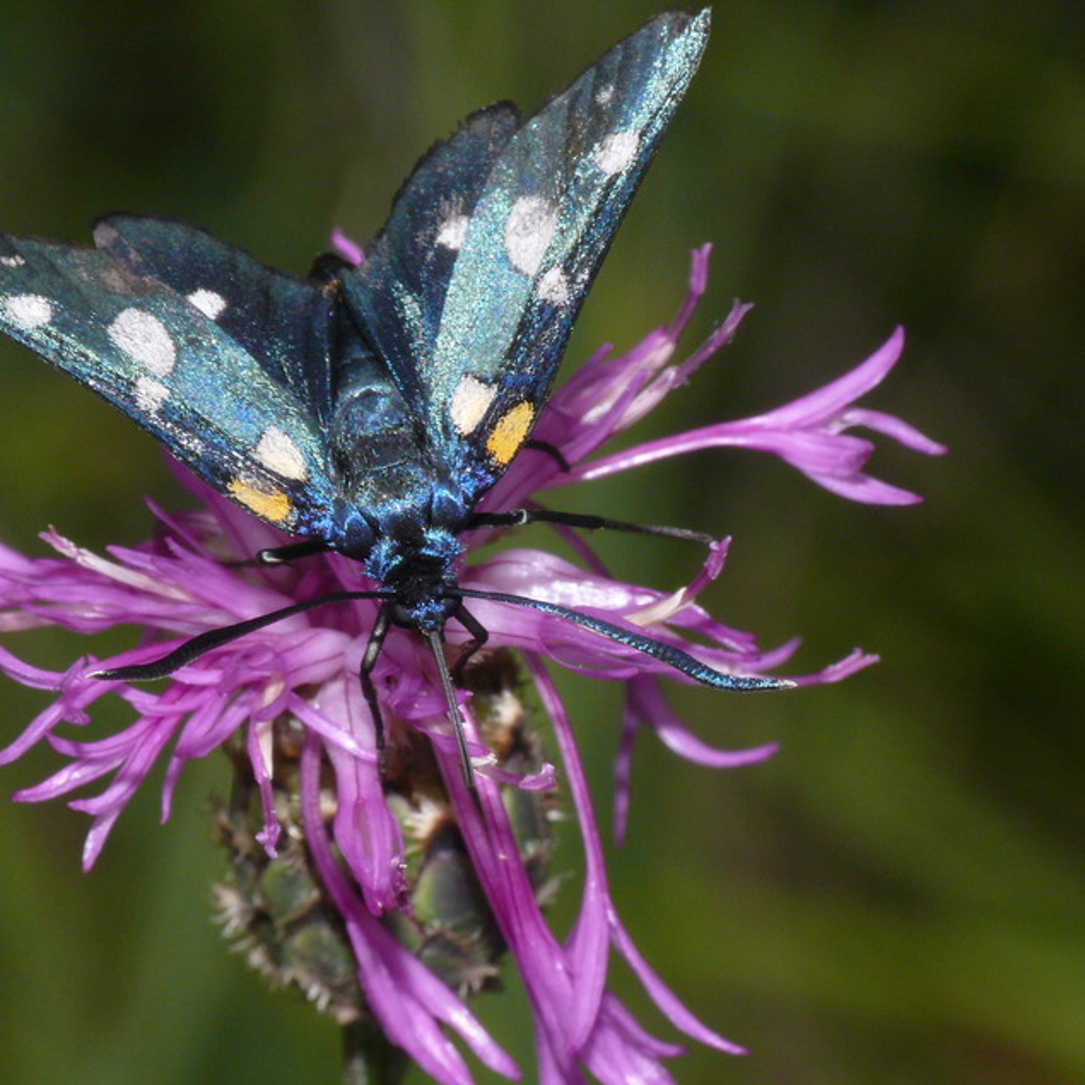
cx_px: 378
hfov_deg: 8.9
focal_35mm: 197
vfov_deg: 8.9
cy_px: 545
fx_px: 6986
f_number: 11
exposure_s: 1/500
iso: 200
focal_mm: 35
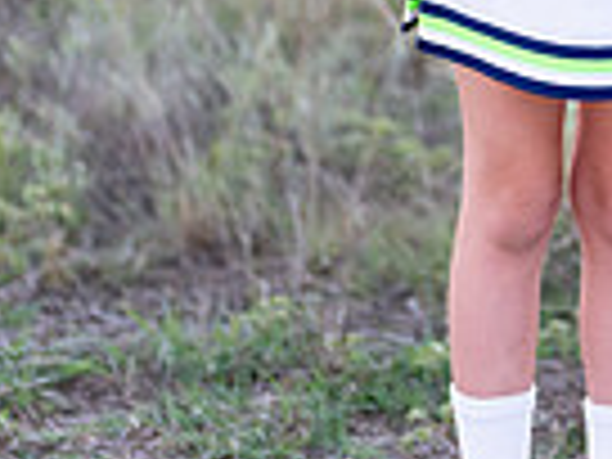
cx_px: 904
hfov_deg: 8.0
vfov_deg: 6.1
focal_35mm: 242
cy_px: -141
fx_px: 4278
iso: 250
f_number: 1.2
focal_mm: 50
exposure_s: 1/320
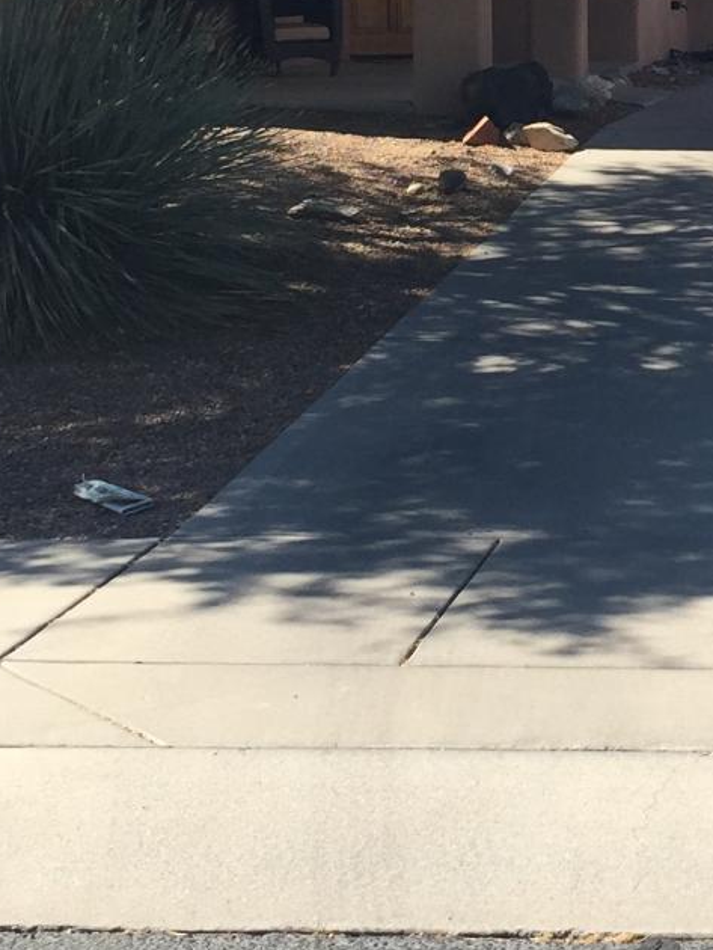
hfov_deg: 15.7
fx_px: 2525
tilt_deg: -4.3
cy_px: 184
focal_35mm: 92
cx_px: 745
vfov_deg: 21.0
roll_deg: +0.4
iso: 32
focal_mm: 4.15
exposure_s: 1/1412
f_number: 2.2
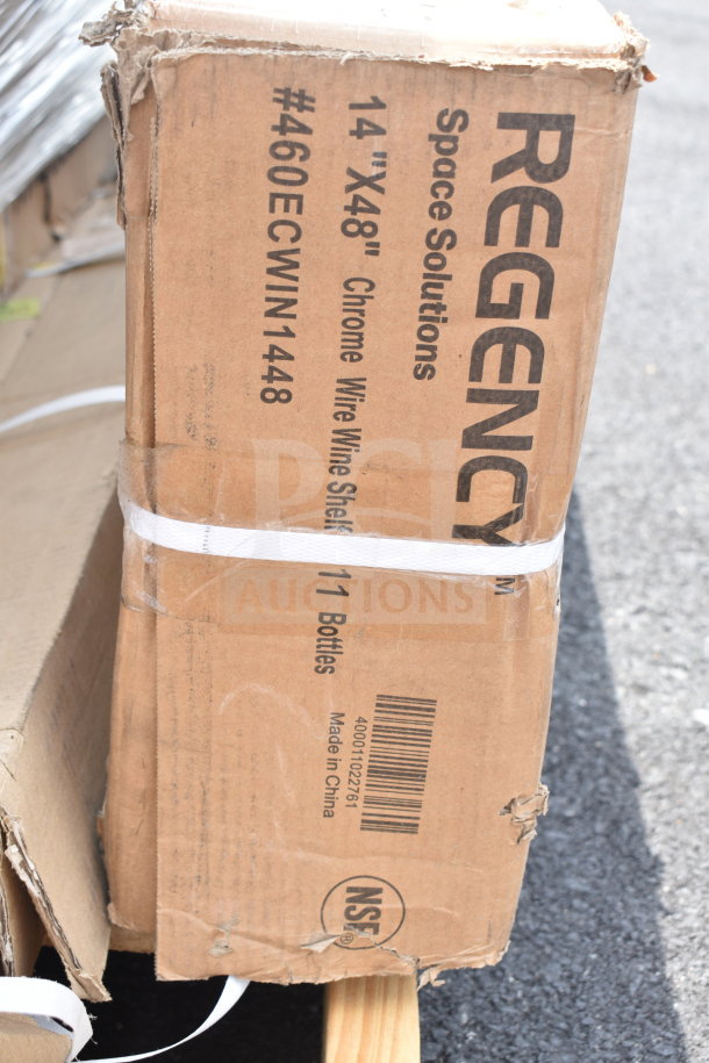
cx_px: 354
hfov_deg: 26.5
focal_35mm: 51
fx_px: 1507
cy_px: 532
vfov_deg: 38.9
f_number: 5.6
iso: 200
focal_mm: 34
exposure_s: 1/125
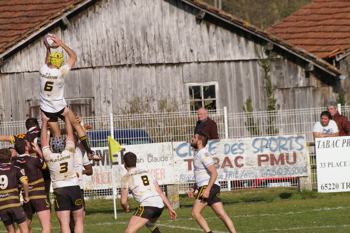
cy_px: 126
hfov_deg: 4.1
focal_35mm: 498
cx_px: 141
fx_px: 4838
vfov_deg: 2.8
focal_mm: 240
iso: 400
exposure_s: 1/1500
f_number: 8
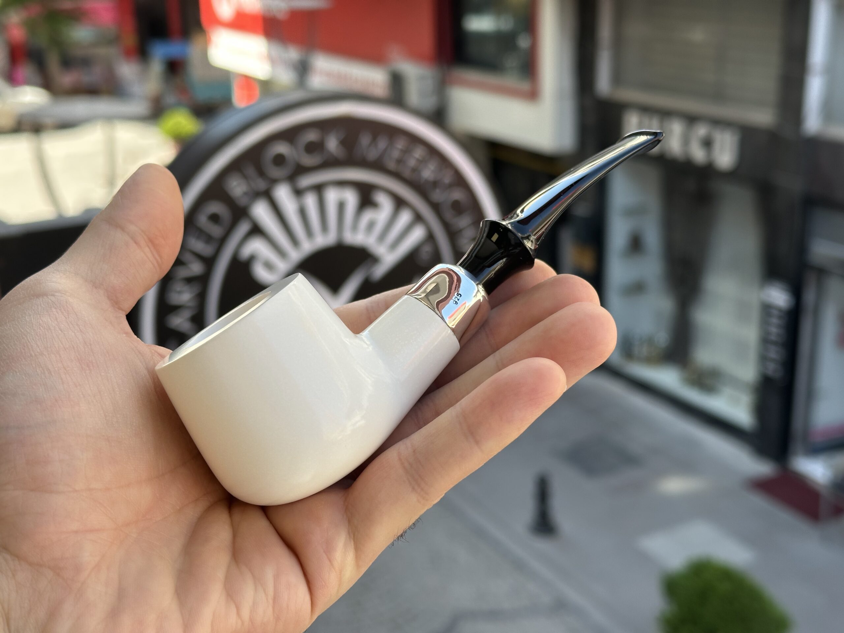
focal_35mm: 48
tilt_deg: -17.7
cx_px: 422
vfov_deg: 30.3
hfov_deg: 39.7
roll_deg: +1.5
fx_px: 1170
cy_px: 316
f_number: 1.78
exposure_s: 1/535
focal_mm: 6.86
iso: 64
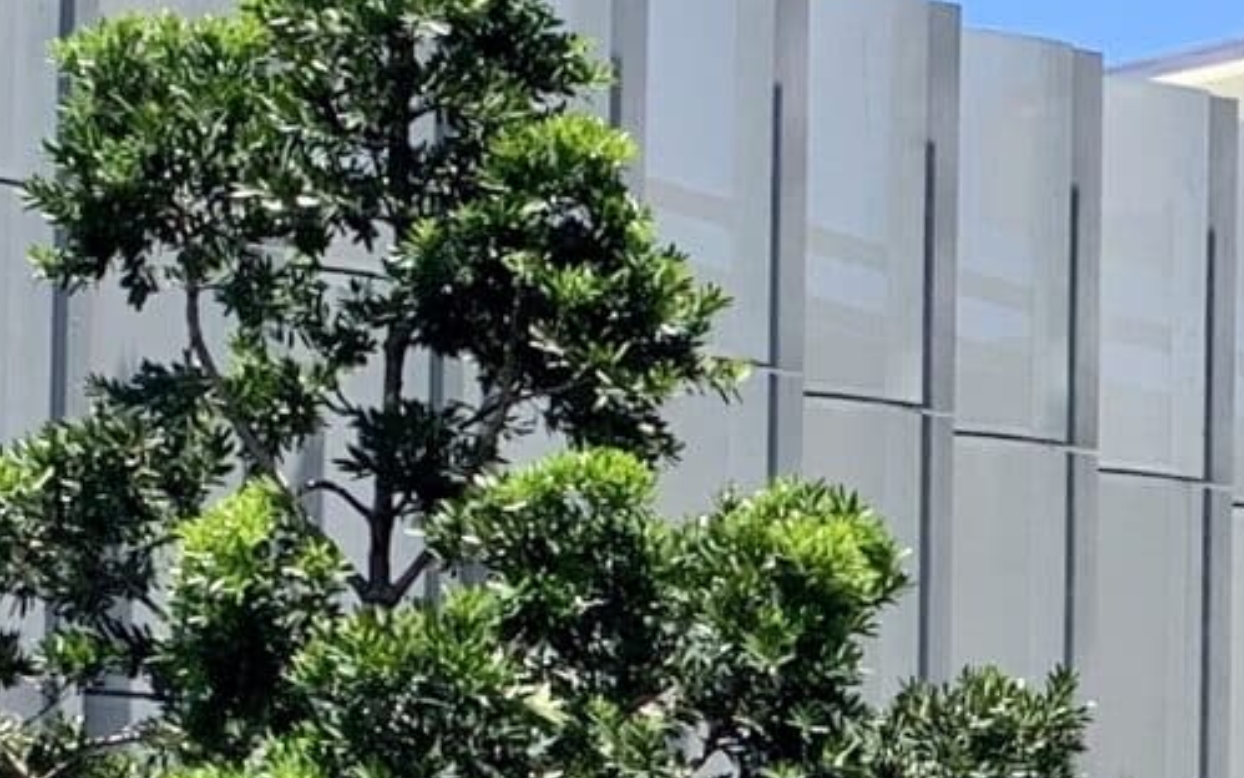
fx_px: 5391
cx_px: 2139
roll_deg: -1.4
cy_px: 1593
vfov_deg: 7.9
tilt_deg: +1.9
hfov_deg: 12.2
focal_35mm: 159
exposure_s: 1/1190
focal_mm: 4.25
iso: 25
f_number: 1.8
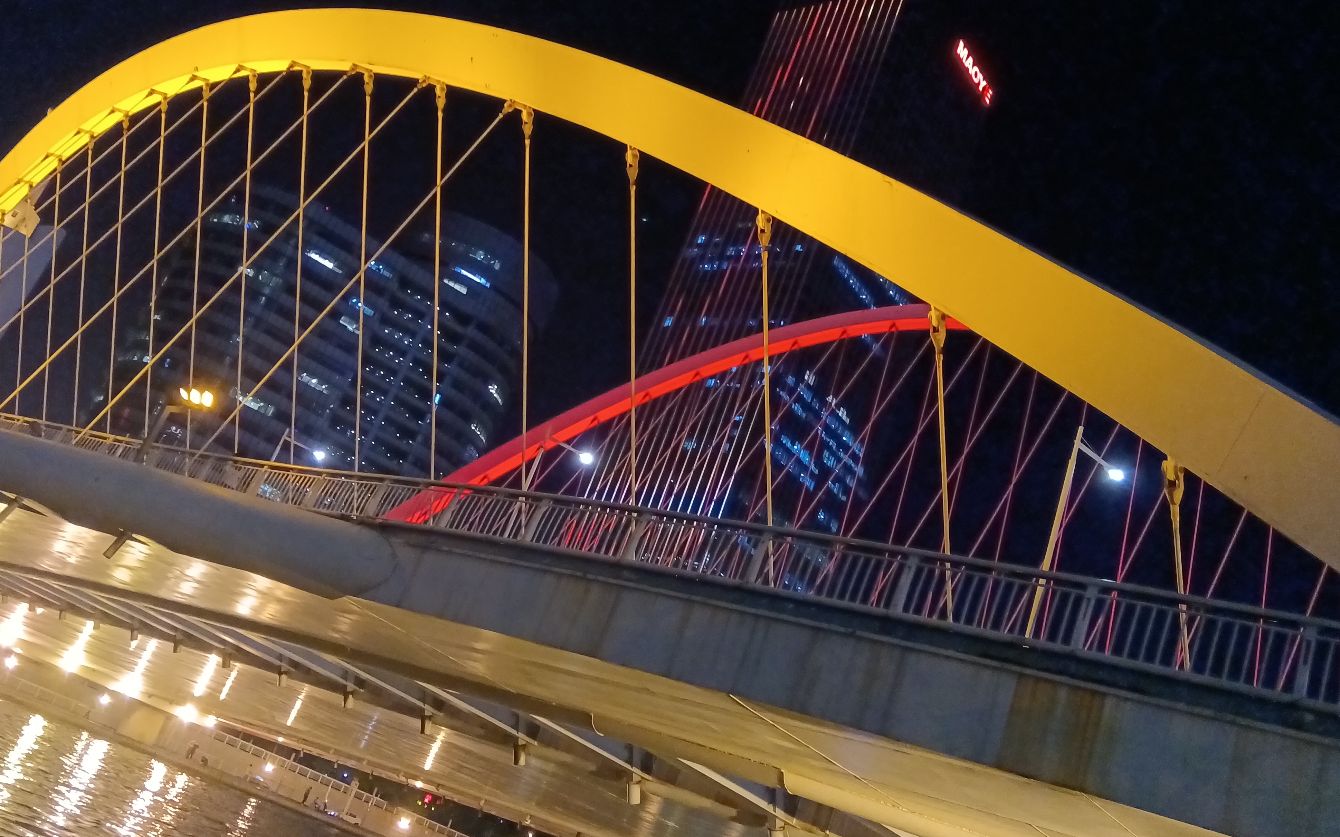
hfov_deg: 56.6
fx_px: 1242
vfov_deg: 37.2
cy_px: 360
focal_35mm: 34
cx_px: 612
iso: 1058
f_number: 1.9
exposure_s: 1/33.3
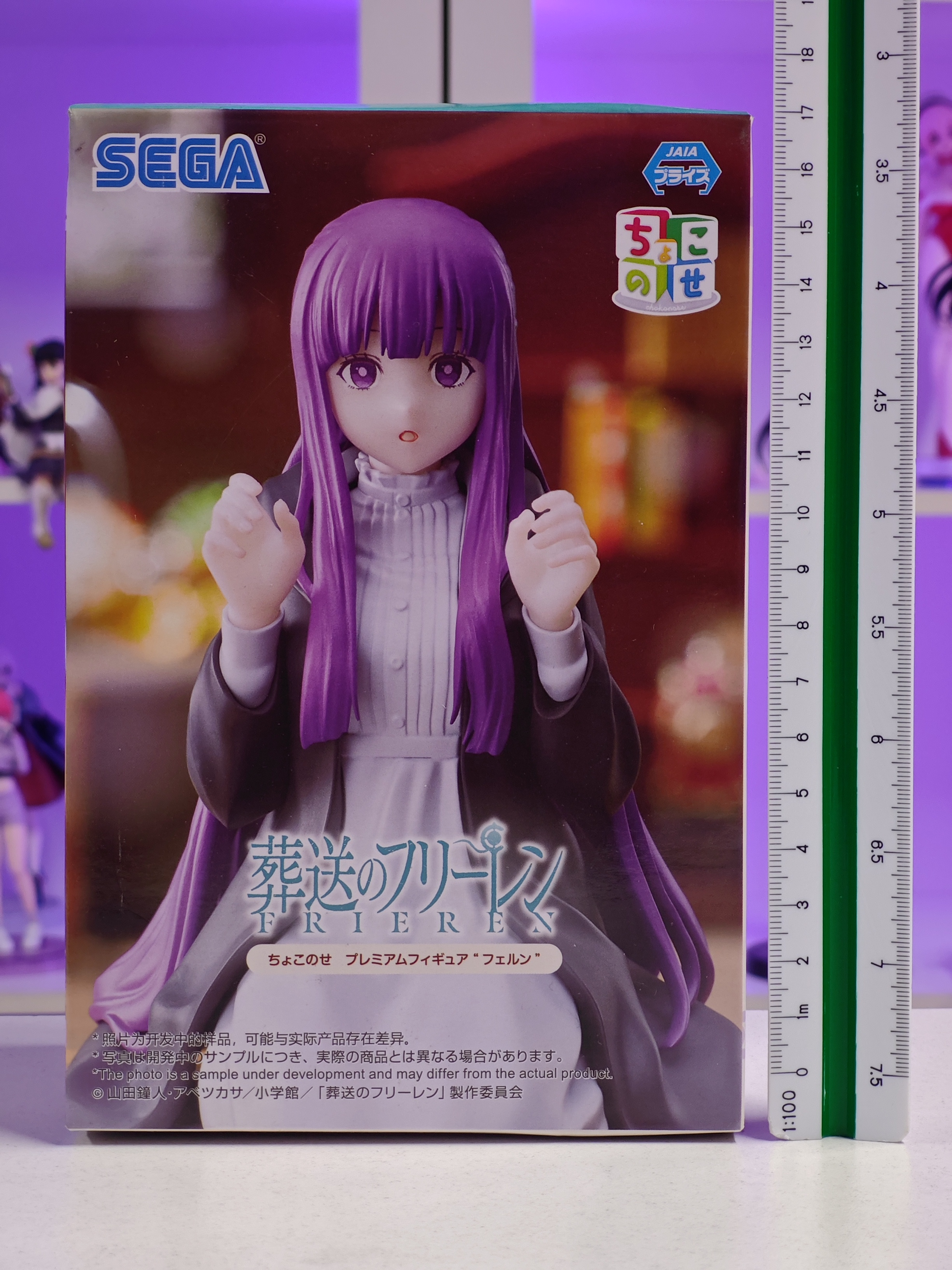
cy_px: 635
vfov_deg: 24.4
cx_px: 476
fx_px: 2934
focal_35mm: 80
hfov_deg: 18.4
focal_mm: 7.48
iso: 400
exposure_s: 1/18.7
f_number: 2.4
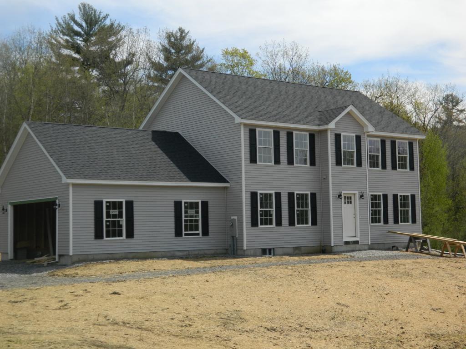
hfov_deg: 33.8
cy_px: 174
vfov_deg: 25.7
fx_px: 767
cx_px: 233
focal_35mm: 57
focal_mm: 10.2
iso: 110
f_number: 10.7
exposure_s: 1/160
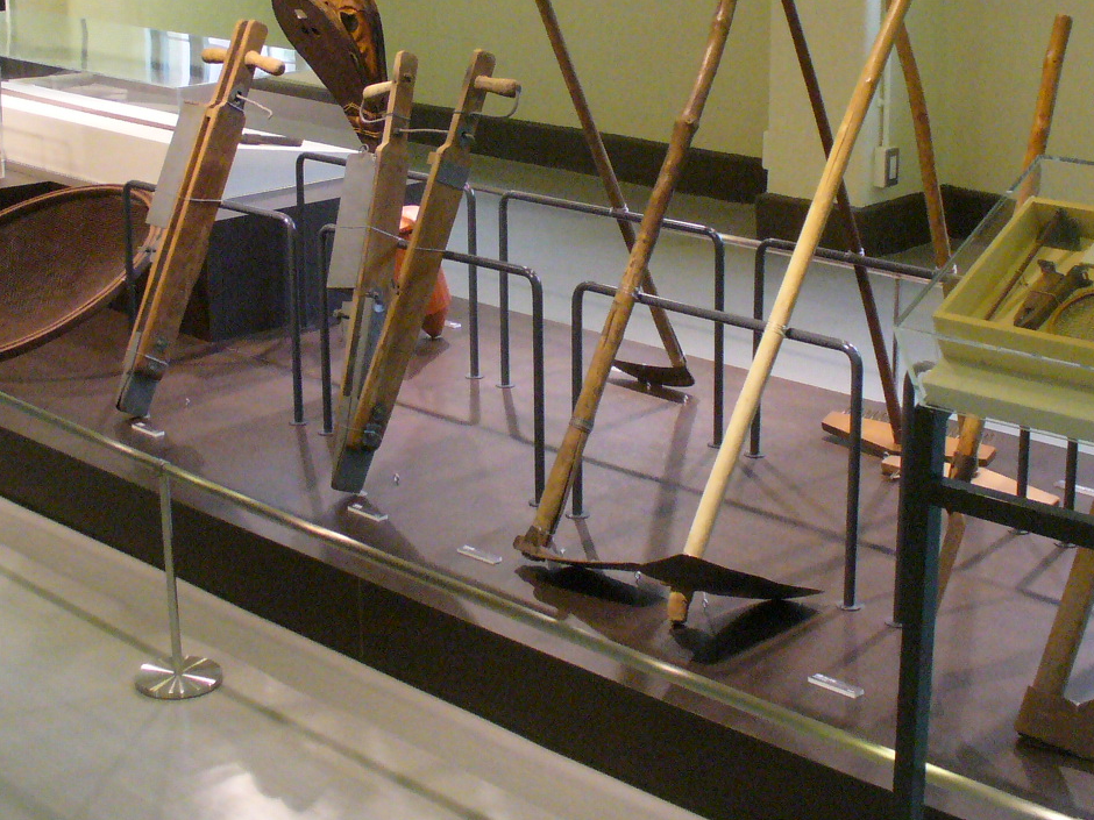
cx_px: 530
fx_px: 1991
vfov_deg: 23.0
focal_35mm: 63
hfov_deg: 30.7
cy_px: 200
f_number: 2.8
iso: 400
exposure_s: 1/80
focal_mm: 6.1
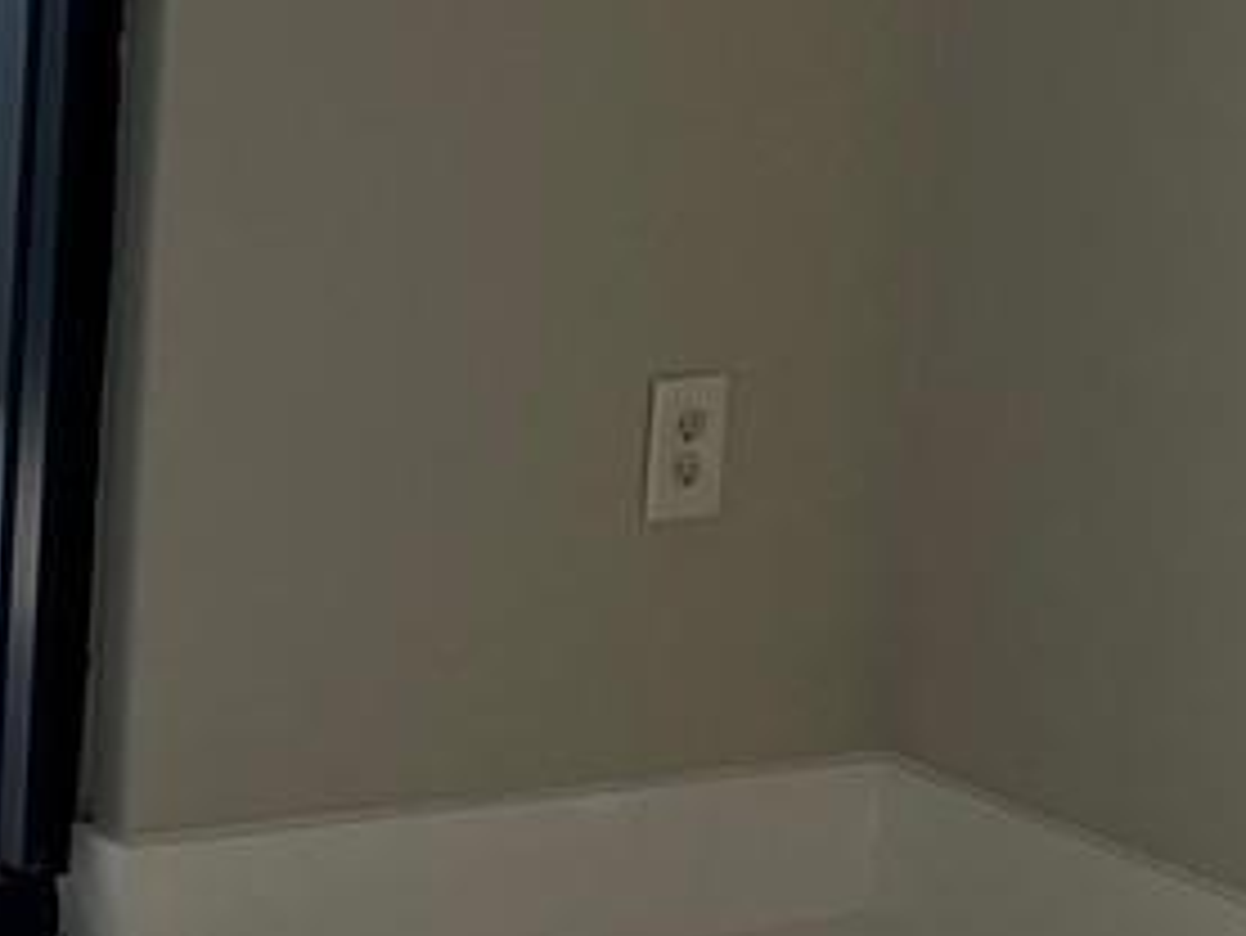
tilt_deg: -8.7
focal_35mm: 150
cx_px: -324
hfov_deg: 12.8
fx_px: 5402
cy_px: 68
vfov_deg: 9.8
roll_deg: -1.9
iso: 50
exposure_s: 1/718
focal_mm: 5.7
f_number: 1.5
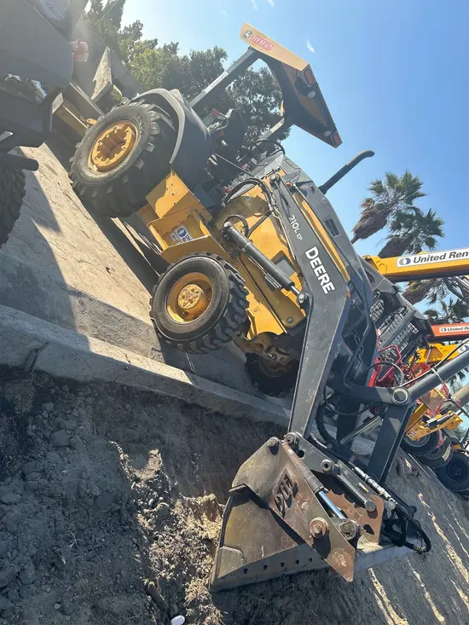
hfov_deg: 53.1
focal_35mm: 26
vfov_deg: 67.3
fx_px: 470
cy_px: 312
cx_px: 234
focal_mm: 5.7
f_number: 1.5
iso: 50
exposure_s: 1/2083
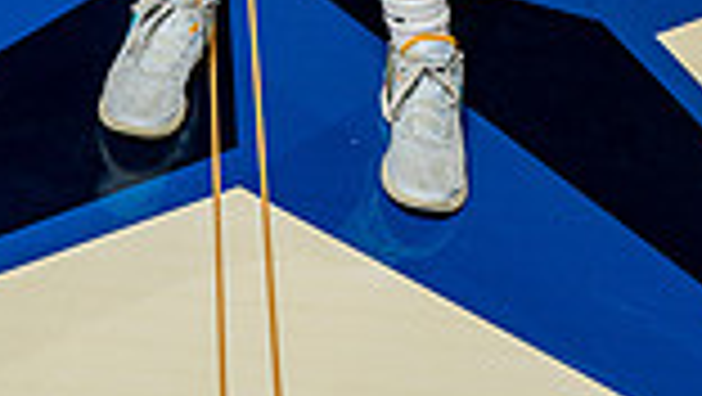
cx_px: 288
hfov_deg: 20.1
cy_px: -598
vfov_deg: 9.9
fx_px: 1974
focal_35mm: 106
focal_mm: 35
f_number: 5.6
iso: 640
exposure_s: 1/250
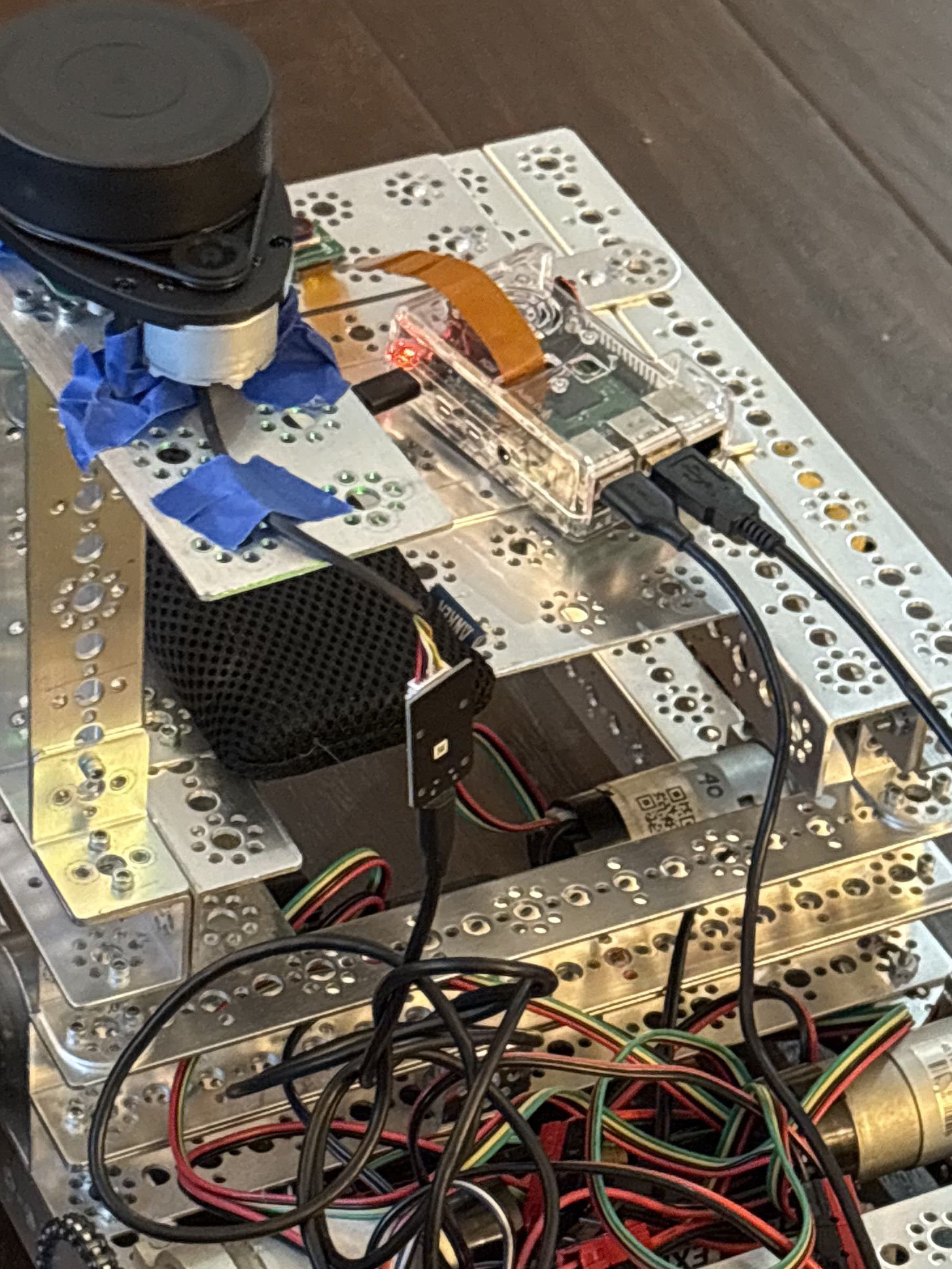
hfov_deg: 13.7
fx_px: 3960
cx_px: 472
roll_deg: -6.0
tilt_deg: -39.1
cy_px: 652
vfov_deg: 18.2
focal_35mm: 108
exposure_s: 1/24
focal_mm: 5.96
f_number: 1.6
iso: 320
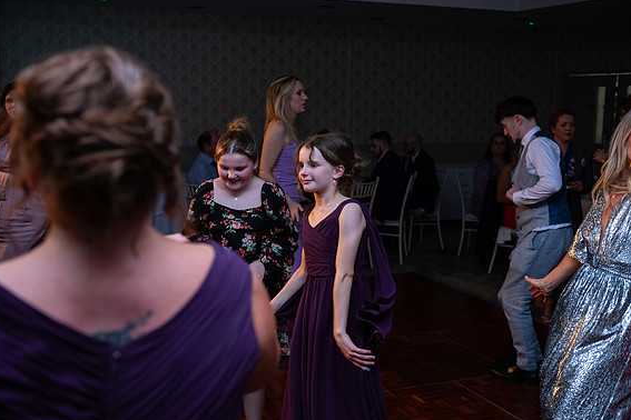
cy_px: 213
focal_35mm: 45
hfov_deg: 43.6
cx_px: 310
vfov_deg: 29.9
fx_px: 789
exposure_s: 1/160
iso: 1000
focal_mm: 44
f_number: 3.5
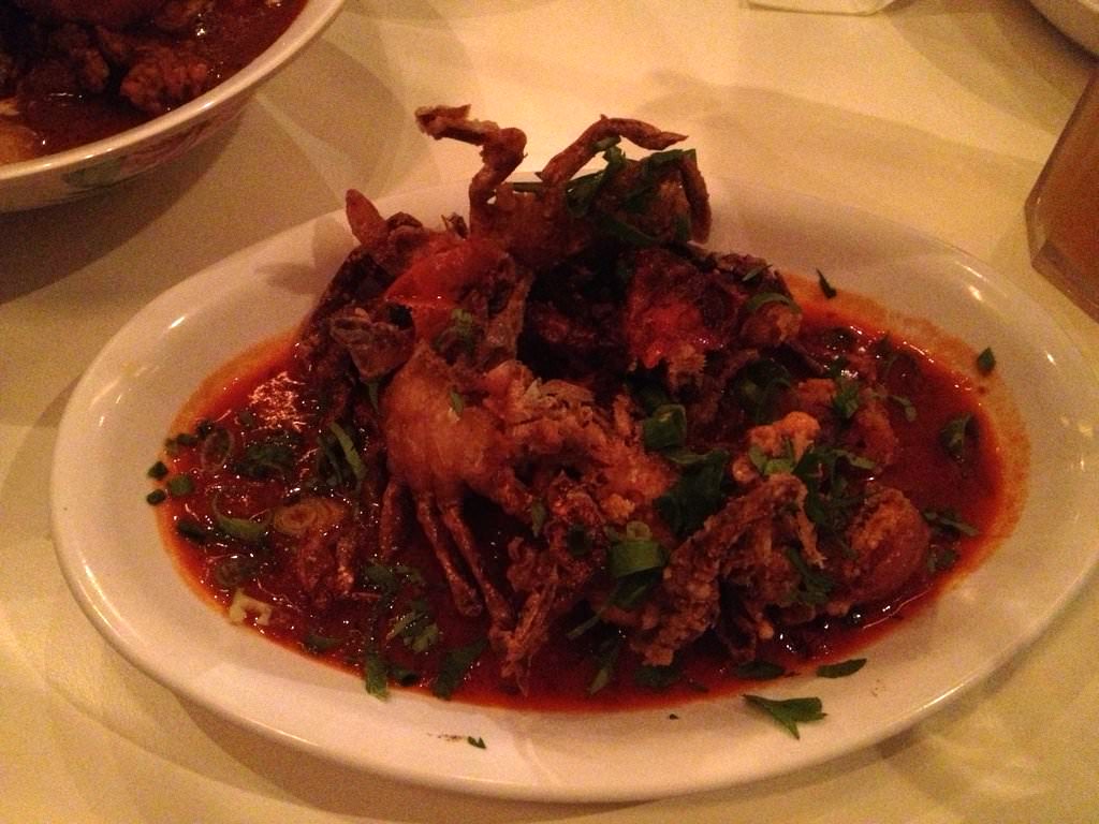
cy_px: 412
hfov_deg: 52.6
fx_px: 1111
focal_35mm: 35
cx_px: 550
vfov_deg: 40.7
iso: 800
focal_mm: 4.28
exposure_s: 1/15
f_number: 2.4
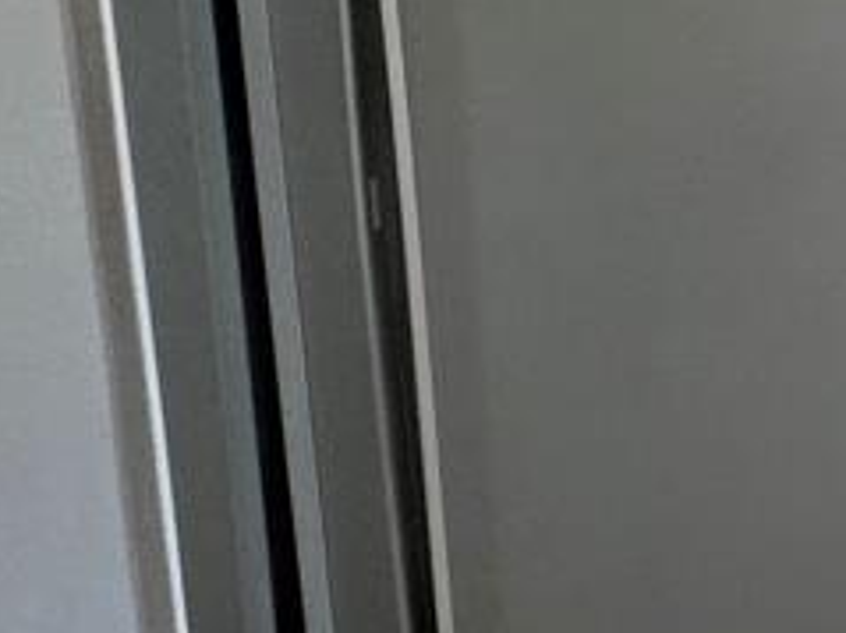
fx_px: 1466
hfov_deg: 19.4
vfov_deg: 24.1
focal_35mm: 60
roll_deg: -0.1
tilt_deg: -7.6
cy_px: 156
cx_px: 1671
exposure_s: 1/99
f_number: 2.2
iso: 200
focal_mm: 2.22
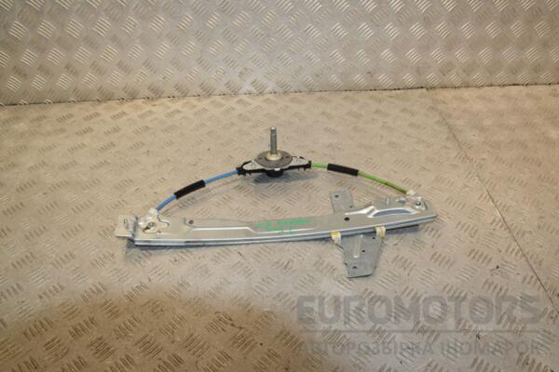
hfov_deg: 67.4
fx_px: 419
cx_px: 280
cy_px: 186
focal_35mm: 27
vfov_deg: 47.9
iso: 800
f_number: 9
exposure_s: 1/200
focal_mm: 18
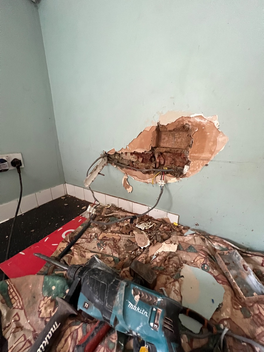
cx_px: 132
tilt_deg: -18.7
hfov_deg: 89.9
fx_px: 132
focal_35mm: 13
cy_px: 176
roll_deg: +0.1
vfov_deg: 106.2
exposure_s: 1/60
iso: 800
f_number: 1.8
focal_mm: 1.57
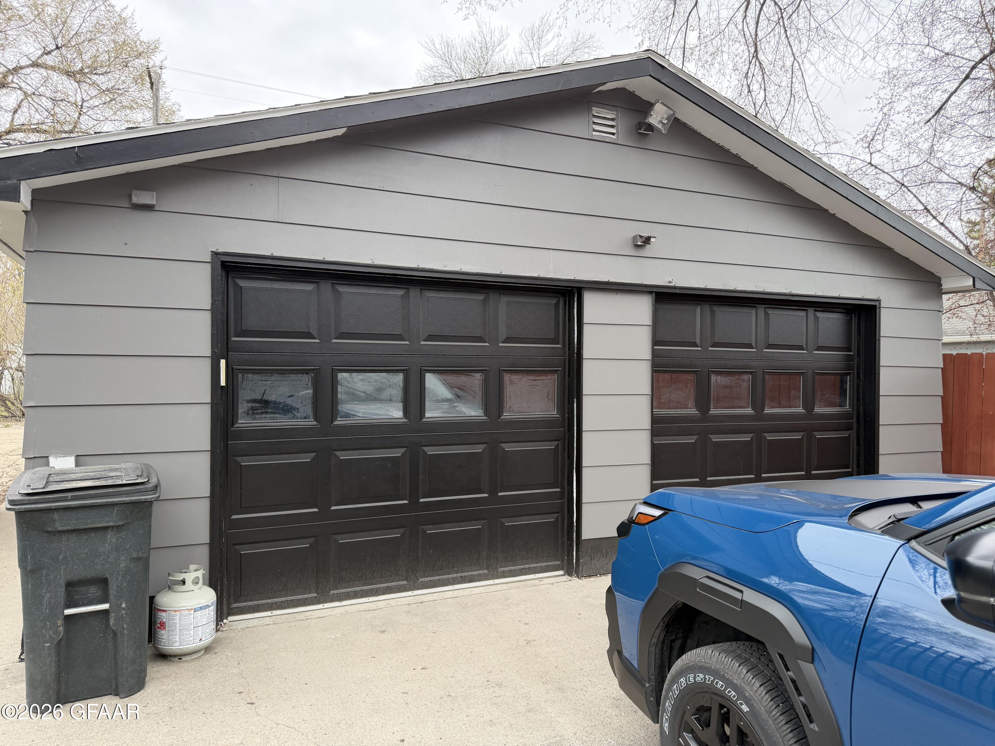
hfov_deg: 71.6
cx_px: 498
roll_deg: -0.5
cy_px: 373
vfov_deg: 56.8
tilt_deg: -1.1
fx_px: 690
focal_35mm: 24
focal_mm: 6.76
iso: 100
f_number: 1.78
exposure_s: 1/438
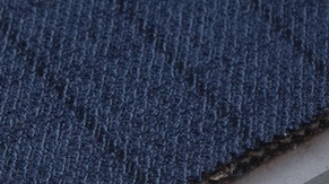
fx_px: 1647
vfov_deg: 6.4
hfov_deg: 11.3
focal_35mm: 189
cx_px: -8
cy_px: 86
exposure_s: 1/125
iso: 6400
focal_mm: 55
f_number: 8
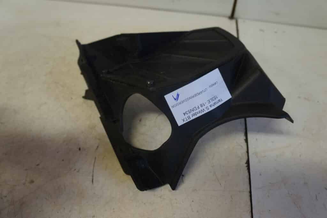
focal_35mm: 30
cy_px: 109
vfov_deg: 43.6
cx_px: 164
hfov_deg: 61.9
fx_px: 273
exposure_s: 1/60
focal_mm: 20
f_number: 4
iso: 800
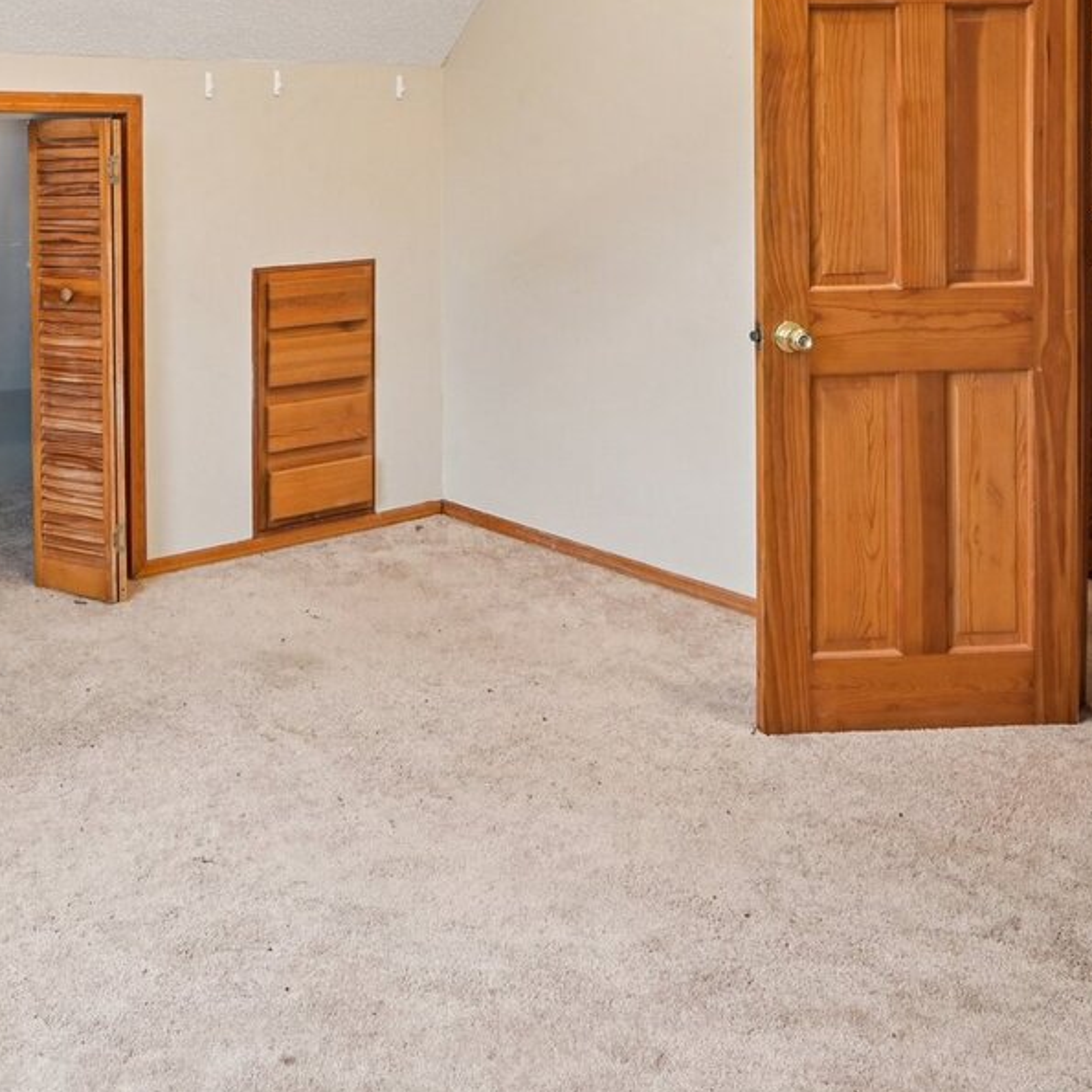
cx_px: 224
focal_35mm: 37
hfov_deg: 42.9
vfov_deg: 42.2
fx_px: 1321
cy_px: 169
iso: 400
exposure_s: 1/2.5
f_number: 13
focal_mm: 16
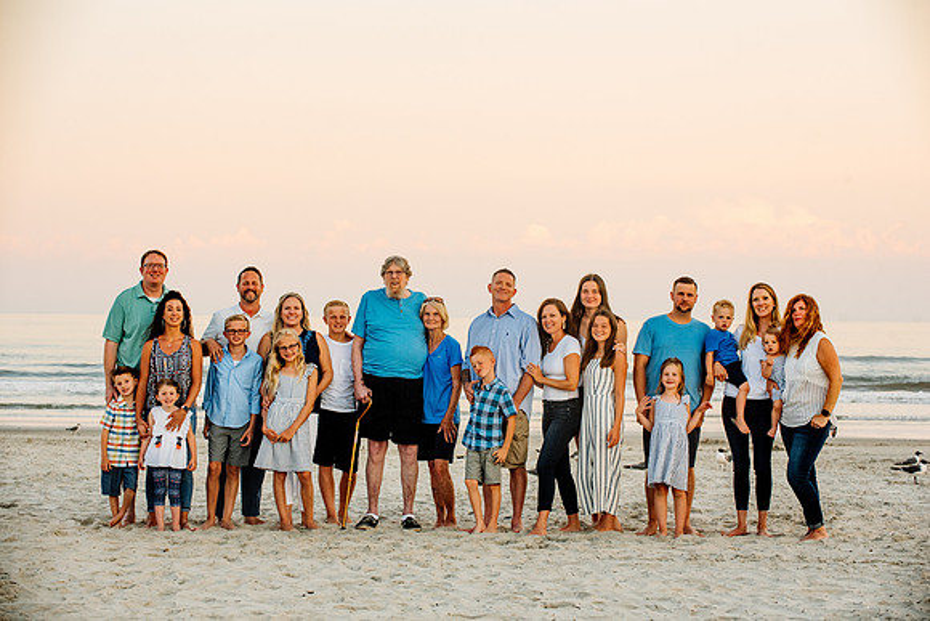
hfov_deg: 19.5
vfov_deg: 13.0
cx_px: 465
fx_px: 2713
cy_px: 310
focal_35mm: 105
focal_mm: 105
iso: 800
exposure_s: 1/160
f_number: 6.3
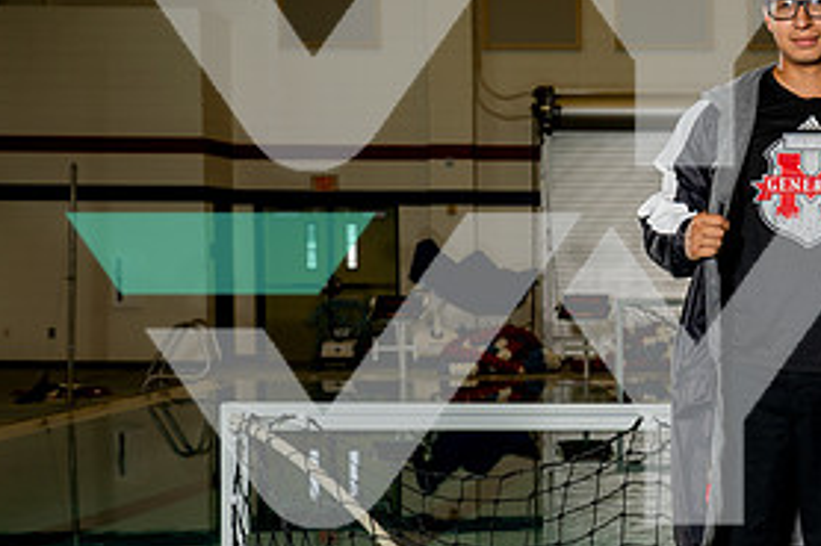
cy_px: 370
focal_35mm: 109
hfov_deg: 18.3
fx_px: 2484
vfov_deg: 12.5
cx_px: 818
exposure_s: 1/250
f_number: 5.6
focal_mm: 51
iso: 100
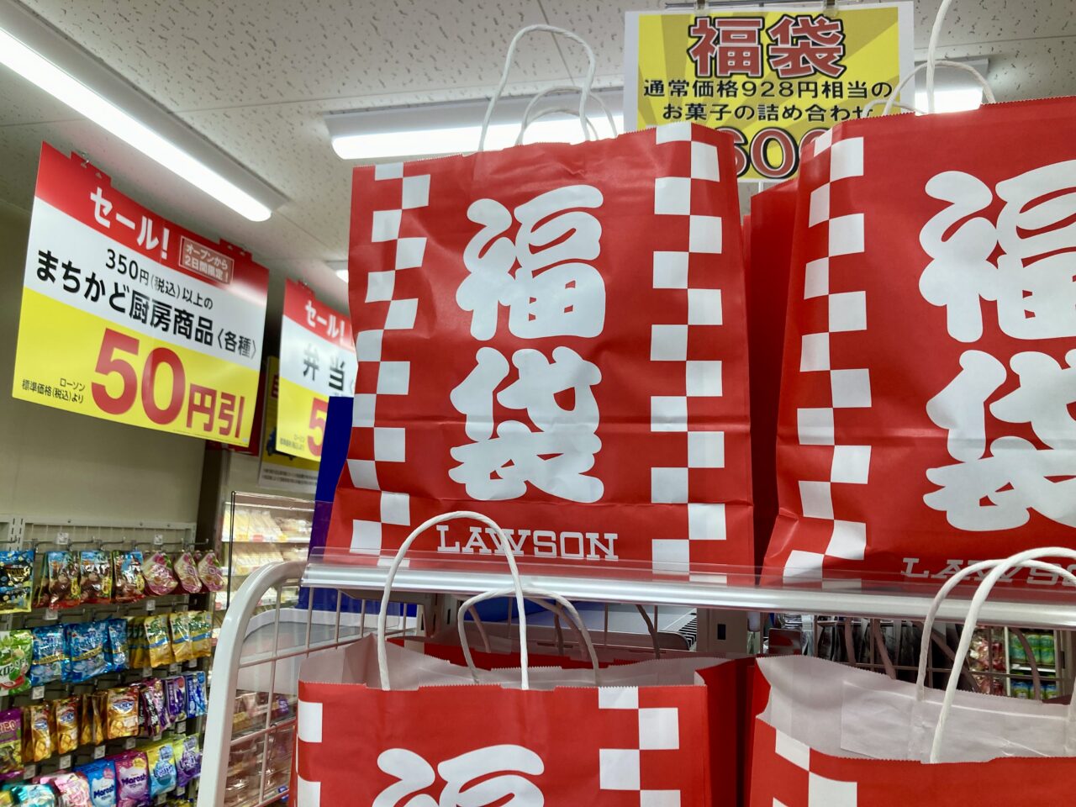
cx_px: 538
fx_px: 870
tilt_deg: +9.6
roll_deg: -3.3
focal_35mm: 28
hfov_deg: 63.4
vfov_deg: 49.7
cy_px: 404
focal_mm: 3.99
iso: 40
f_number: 1.8
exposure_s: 1/100
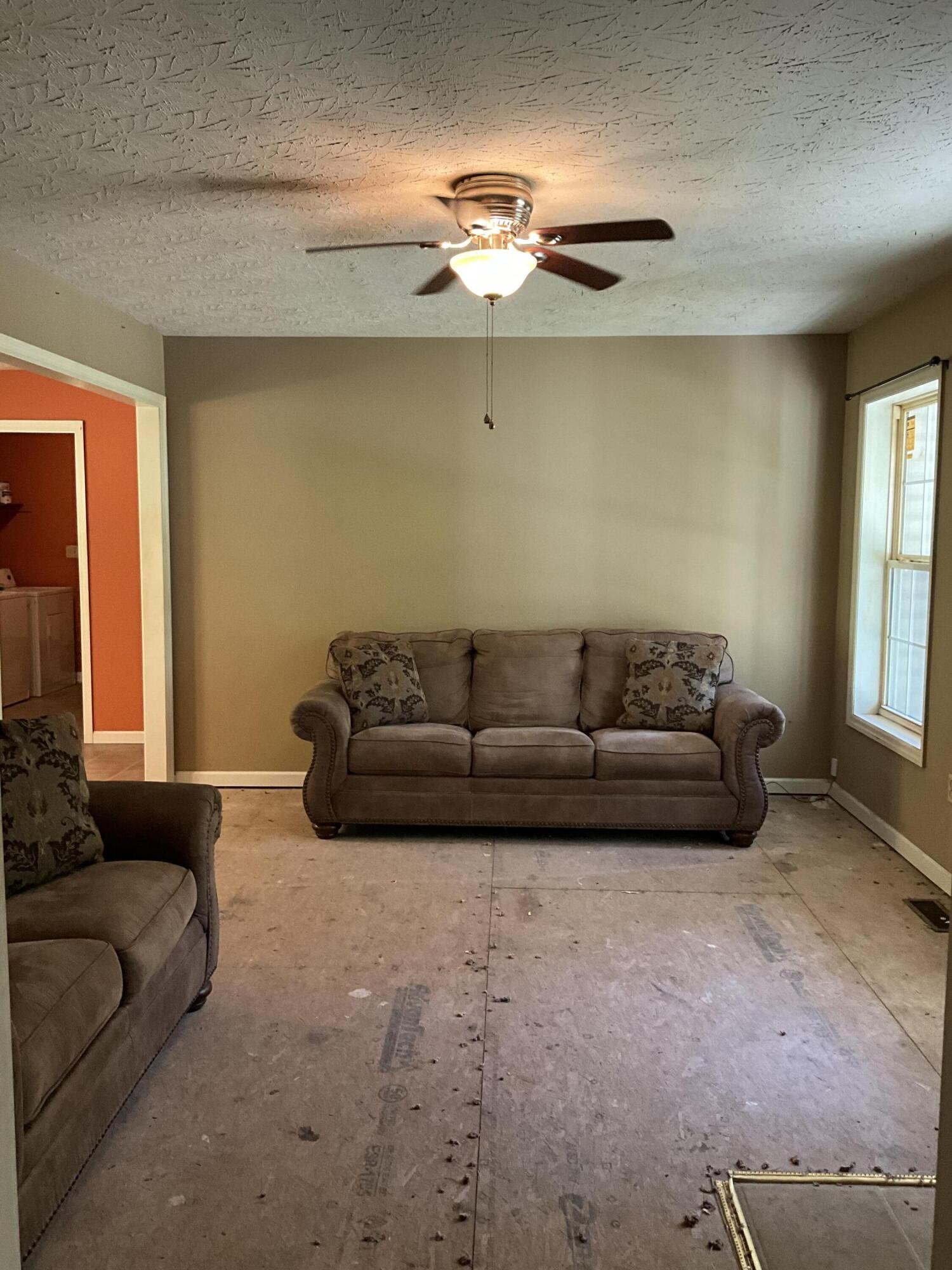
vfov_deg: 61.7
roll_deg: -0.6
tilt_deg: -5.4
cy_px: 635
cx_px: 476
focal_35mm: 29
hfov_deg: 48.2
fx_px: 1063
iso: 160
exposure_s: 1/60
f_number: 1.8
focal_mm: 3
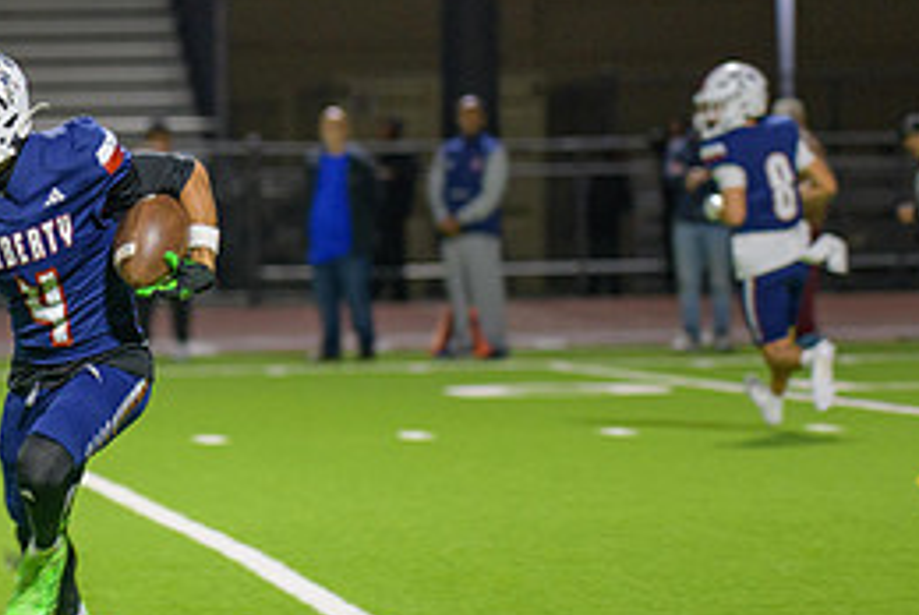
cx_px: 42
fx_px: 7973
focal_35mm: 312
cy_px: 327
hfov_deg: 6.6
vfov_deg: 4.4
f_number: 2.8
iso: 1250
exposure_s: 1/250
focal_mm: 140
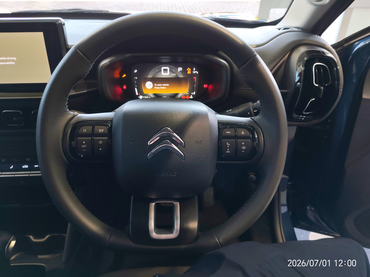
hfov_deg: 65.3
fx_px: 289
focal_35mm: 27
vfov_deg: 51.4
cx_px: 185
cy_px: 138
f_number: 1.9
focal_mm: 6.12
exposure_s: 1/100
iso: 250
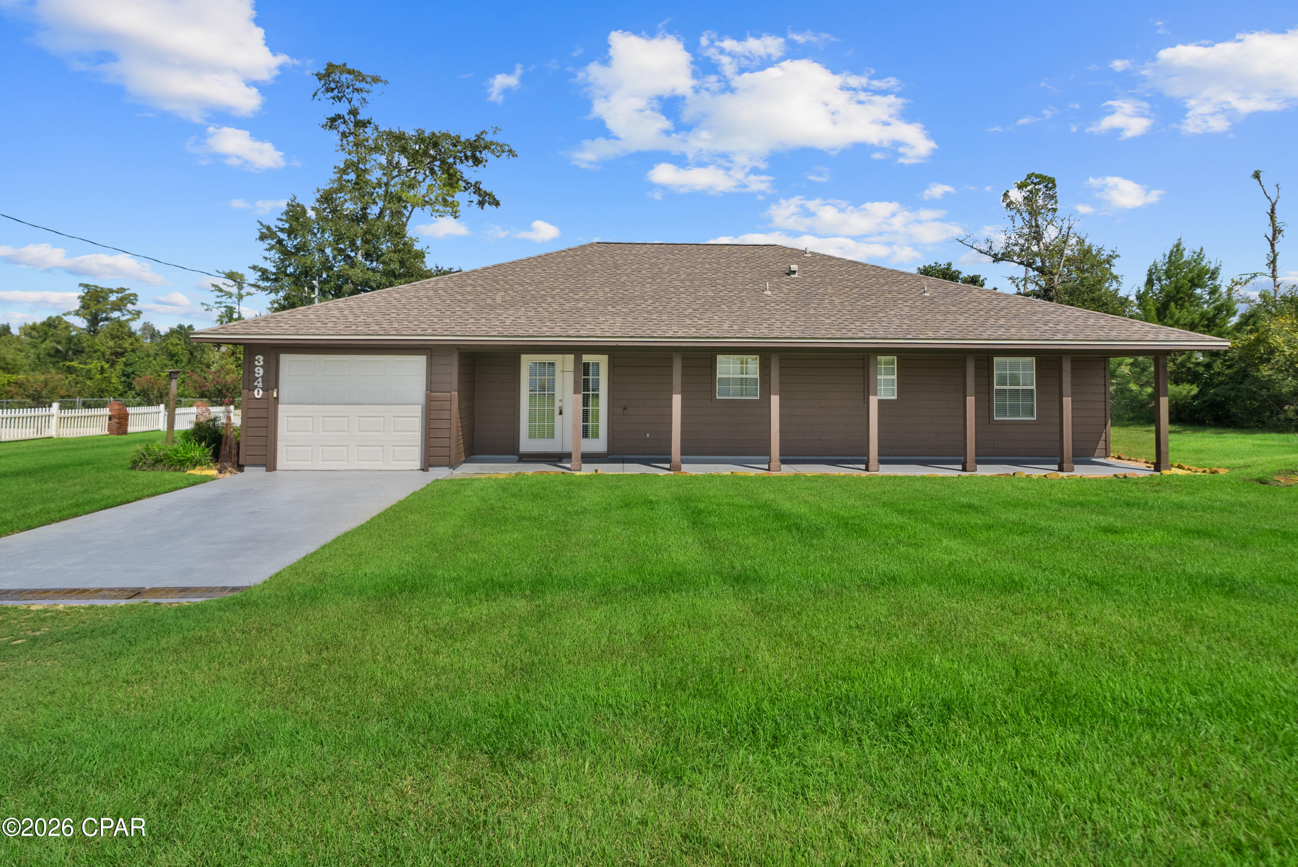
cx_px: 649
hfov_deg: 86.9
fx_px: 685
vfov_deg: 64.6
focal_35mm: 19
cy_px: 434
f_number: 7.1
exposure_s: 1/640
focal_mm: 19
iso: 250
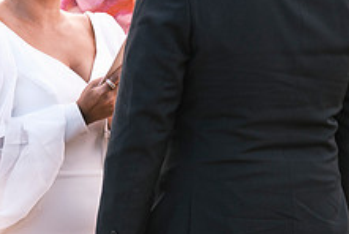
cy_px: -20
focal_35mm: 488
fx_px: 4737
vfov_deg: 2.8
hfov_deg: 4.2
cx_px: 85
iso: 400
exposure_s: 1/1100
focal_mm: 124.3
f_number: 2.8
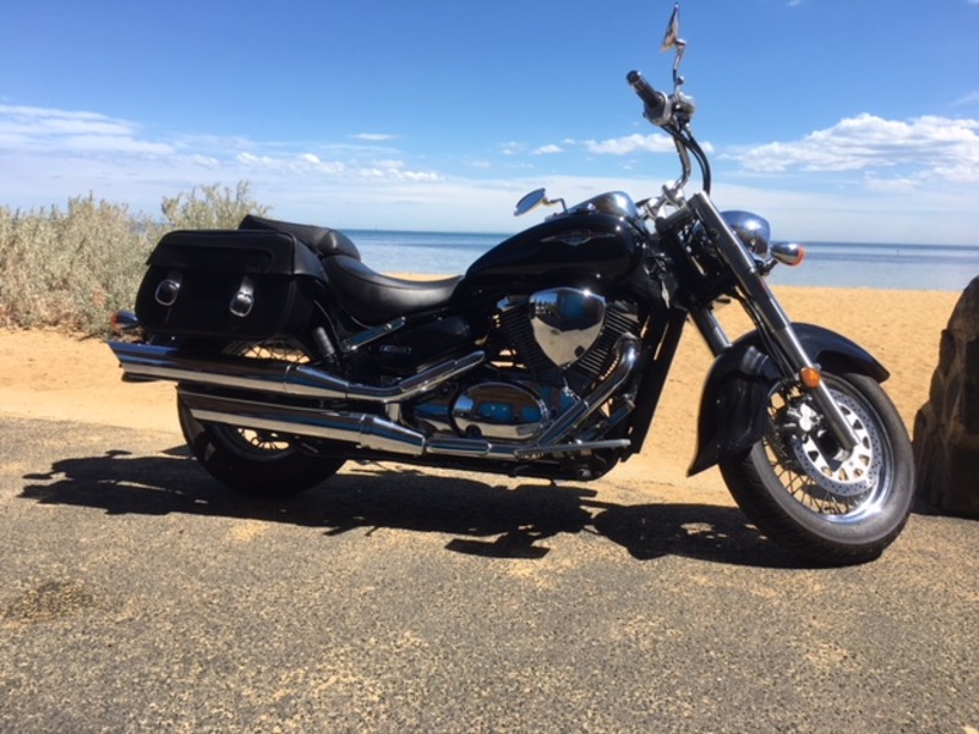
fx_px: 820
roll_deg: -2.2
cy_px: 367
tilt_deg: -7.8
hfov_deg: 61.7
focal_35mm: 29
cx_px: 490
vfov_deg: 48.2
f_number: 2.2
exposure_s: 1/1425
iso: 25
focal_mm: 4.15
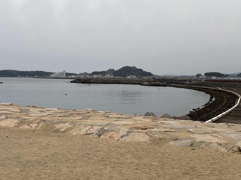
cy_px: 90
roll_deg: -1.7
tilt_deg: -1.4
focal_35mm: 52
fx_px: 362
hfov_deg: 36.8
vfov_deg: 28.0
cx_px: 120
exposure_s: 1/348
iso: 32
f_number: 1.6
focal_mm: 5.96
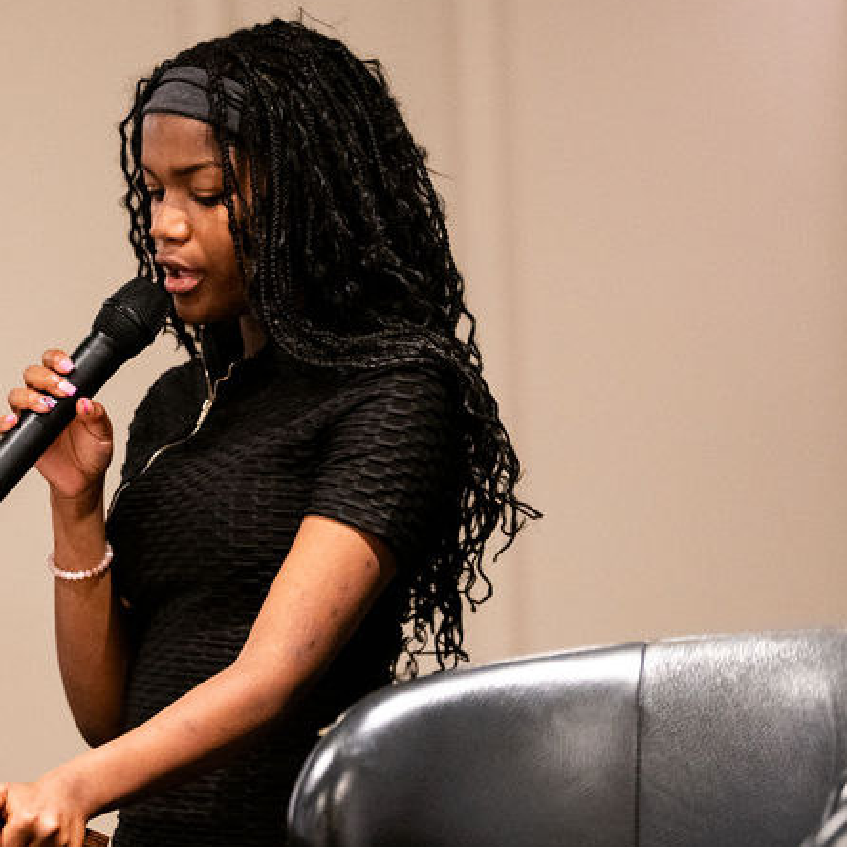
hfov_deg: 5.4
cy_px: 410
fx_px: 8969
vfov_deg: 5.4
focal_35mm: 324
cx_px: -33
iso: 2500
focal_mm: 165
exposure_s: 1/100
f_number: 2.8
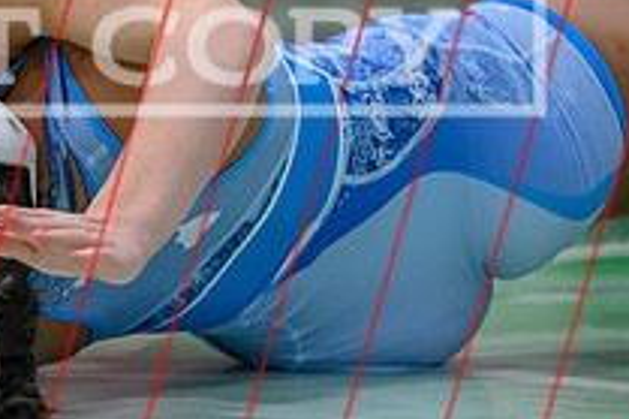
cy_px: -88
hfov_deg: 3.8
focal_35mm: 542
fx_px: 9462
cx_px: -255
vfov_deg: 2.5
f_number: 2.8
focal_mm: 150
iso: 1800
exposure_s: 1/800
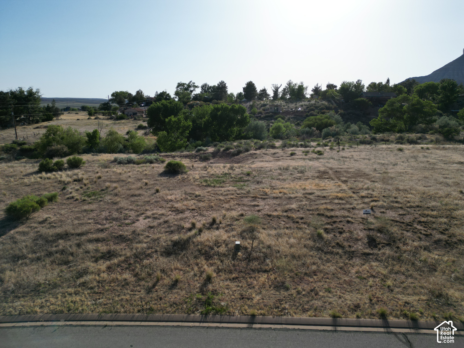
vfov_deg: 56.8
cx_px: 232
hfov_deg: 71.6
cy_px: 174
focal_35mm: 24
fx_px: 322
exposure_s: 1/5000
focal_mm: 6.72
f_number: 1.7
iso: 140
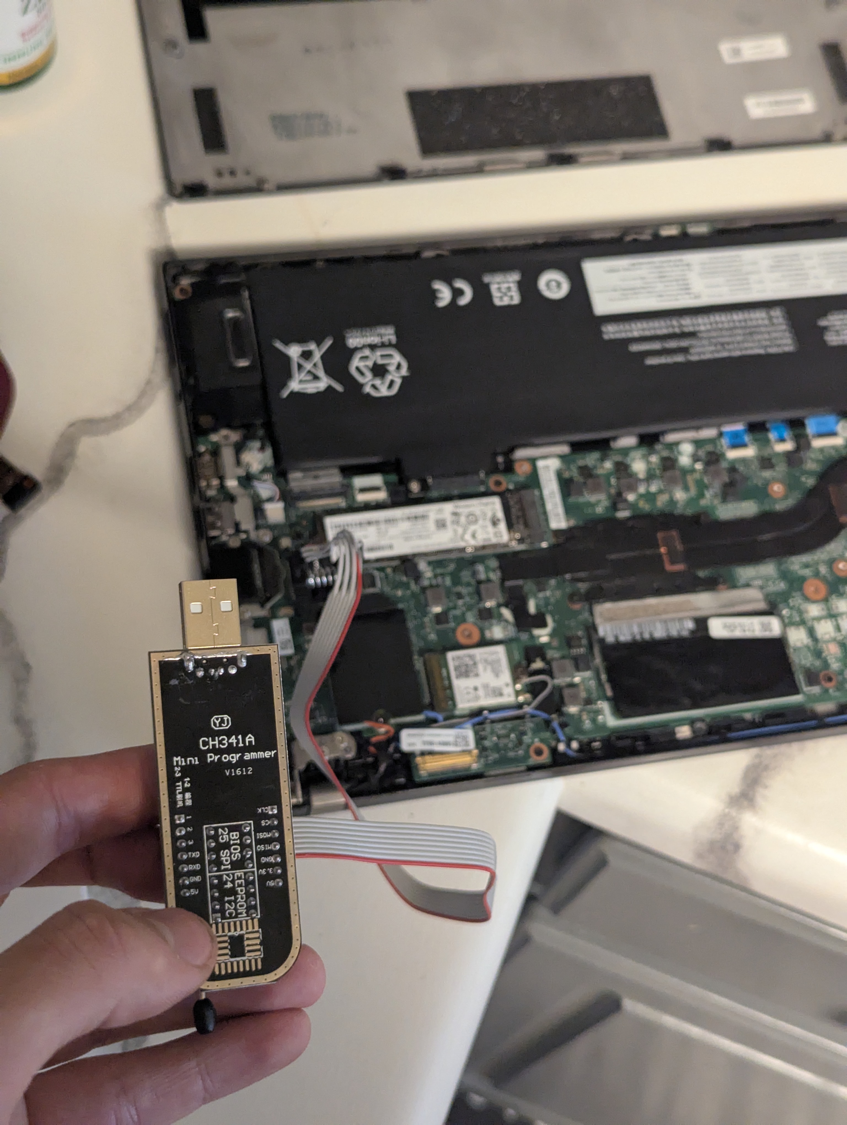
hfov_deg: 30.3
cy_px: 562
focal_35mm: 48
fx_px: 1562
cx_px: 424
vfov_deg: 39.6
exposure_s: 1/120
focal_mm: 6.81
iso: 769
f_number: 1.85
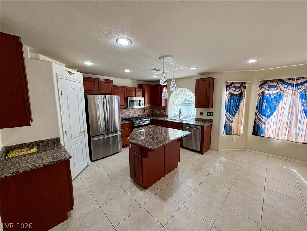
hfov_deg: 102.1
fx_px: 124
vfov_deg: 85.7
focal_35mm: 14
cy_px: 116
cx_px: 154
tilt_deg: -7.2
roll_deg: +0.5
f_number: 2.2
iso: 160
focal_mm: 2.22
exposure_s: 1/120
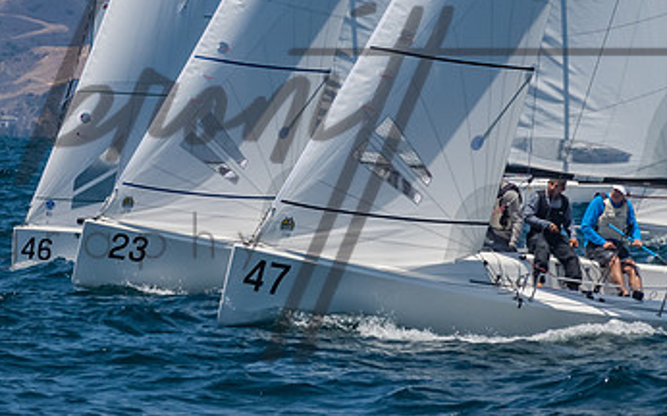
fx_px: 9777
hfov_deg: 3.9
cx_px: 177
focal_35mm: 538
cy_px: 96
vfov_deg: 2.4
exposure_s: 1/1250
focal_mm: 210
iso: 640
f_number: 14
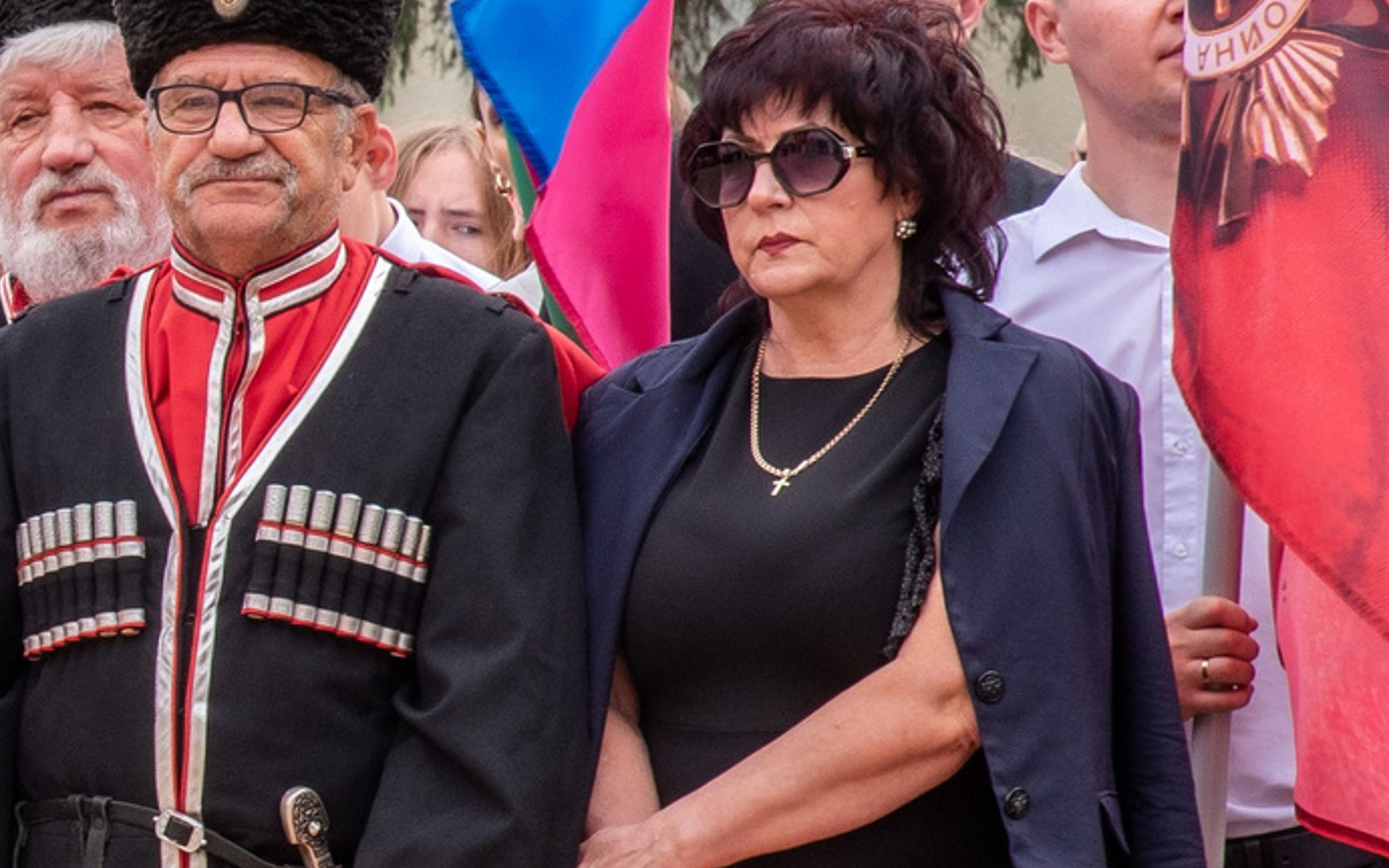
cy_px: 513
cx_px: -964
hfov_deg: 5.3
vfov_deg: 3.4
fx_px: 14723
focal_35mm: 389
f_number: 13
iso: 320
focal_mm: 100
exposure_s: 1/160
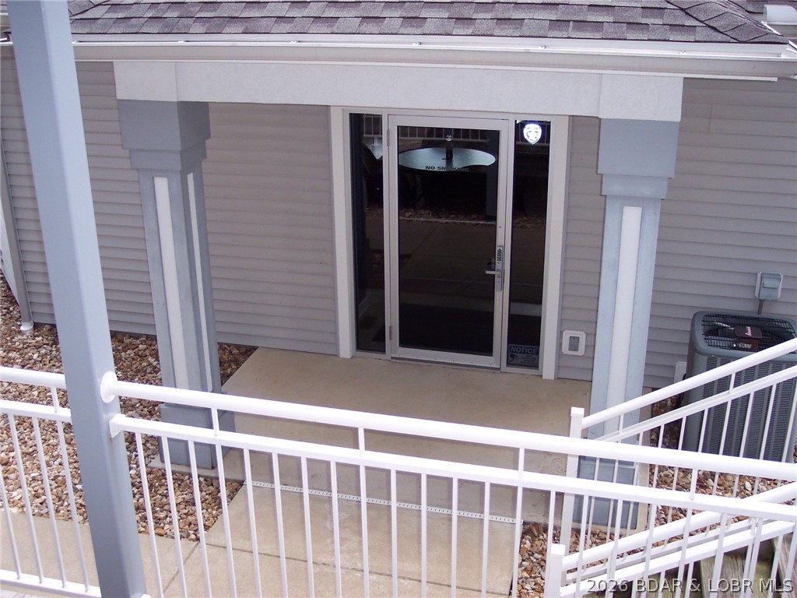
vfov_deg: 37.7
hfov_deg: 49.0
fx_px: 875
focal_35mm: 38
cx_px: 398
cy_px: 299
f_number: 2.8
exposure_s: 1/350
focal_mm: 8
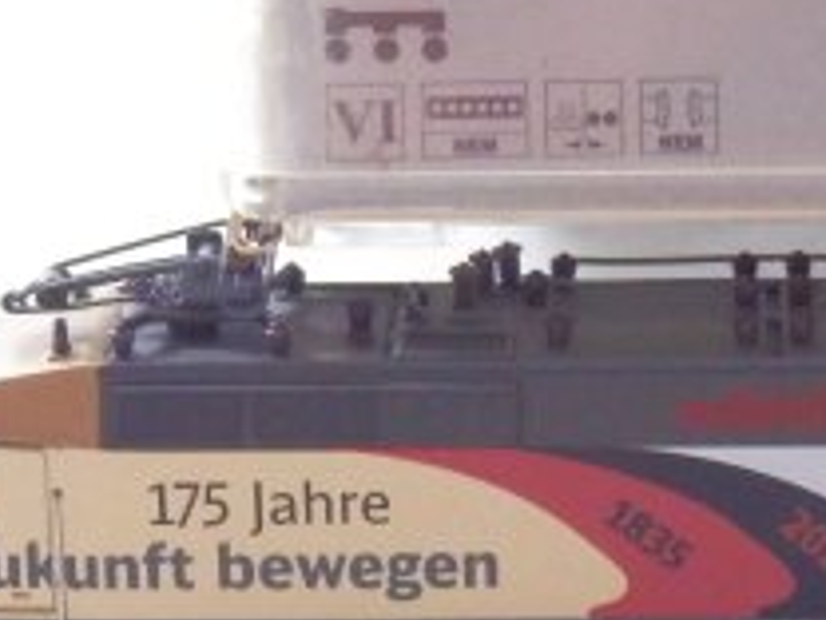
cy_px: 342
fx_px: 4534
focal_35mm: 190
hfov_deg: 10.4
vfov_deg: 7.8
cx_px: 755
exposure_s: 1/160
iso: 1250
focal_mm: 11.9
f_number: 4.4
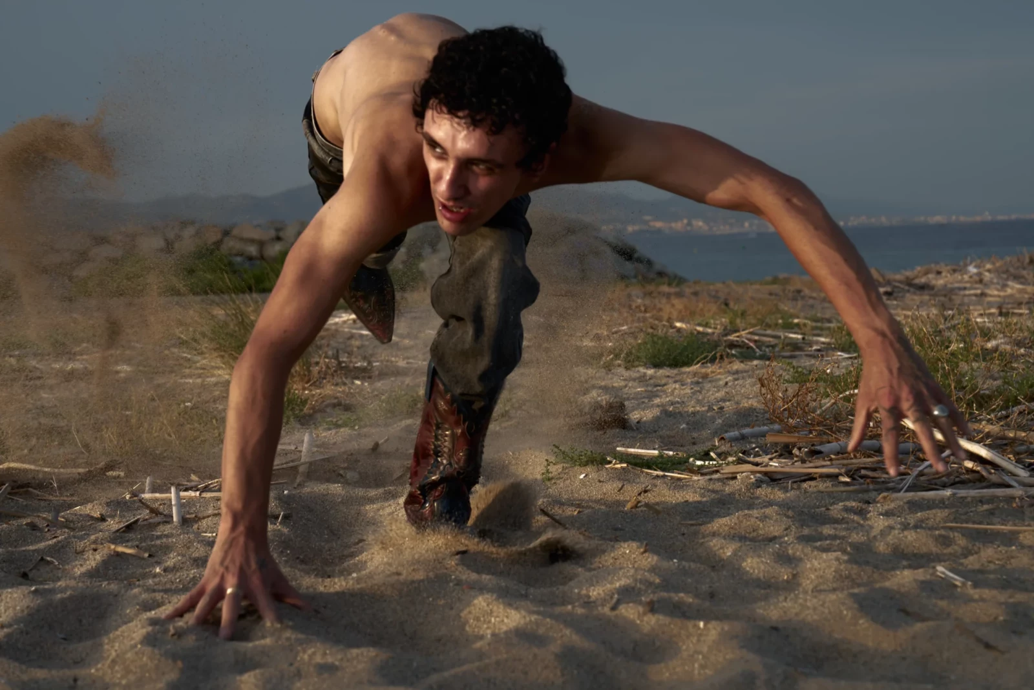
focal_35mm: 70
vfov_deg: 19.5
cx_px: 517
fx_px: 2011
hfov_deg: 28.8
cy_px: 345
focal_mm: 70
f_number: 8
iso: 800
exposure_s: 1/400
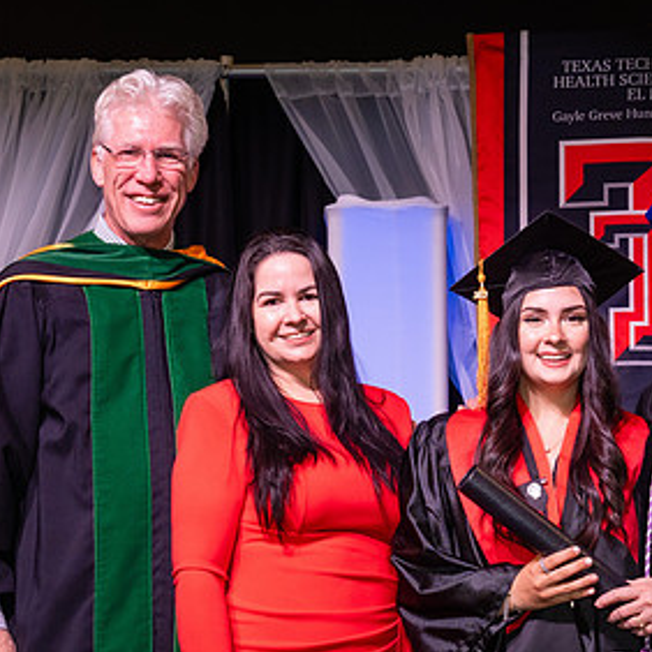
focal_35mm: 113
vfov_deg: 15.4
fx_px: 2408
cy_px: 468
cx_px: 424
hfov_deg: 15.4
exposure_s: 1/160
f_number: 5.6
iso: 1250
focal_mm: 52
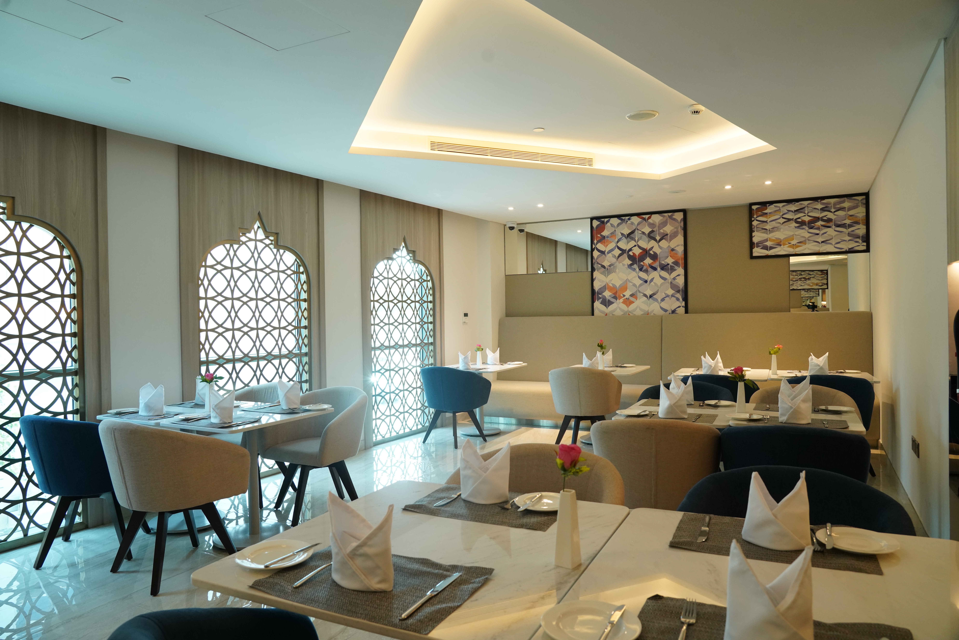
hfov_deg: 73.7
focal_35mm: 24
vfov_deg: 53.1
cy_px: 320
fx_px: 639
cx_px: 480
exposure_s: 1/100
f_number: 6.3
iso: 2000
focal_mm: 24
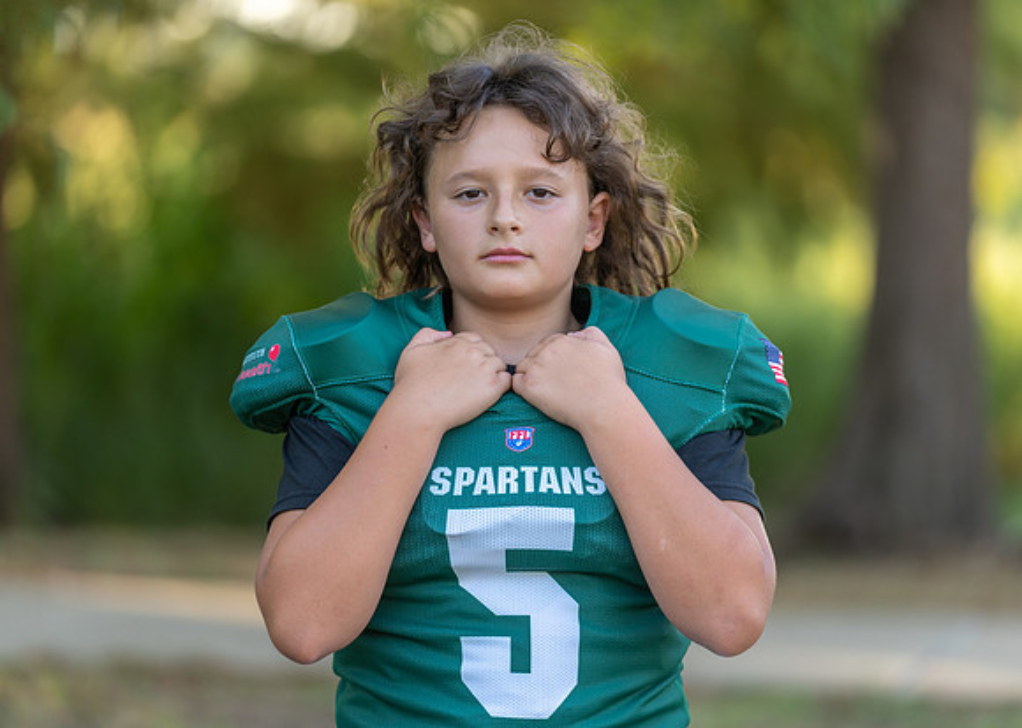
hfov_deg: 12.0
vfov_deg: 8.6
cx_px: 520
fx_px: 4856
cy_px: 363
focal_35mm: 167
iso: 160
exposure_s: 1/320
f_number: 2.8
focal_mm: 156
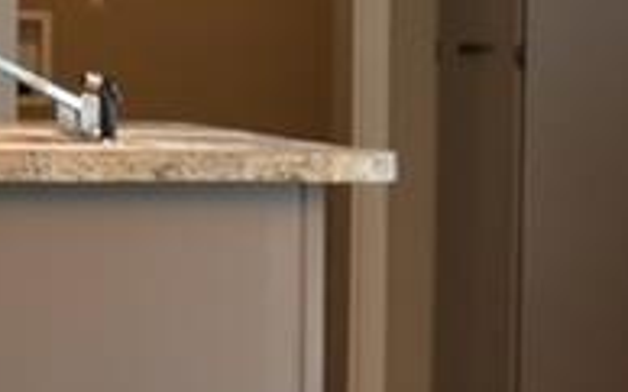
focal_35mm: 323
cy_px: 162
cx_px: 207
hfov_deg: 6.5
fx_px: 5525
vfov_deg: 4.1
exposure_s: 1/25
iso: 400
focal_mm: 40
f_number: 4.8
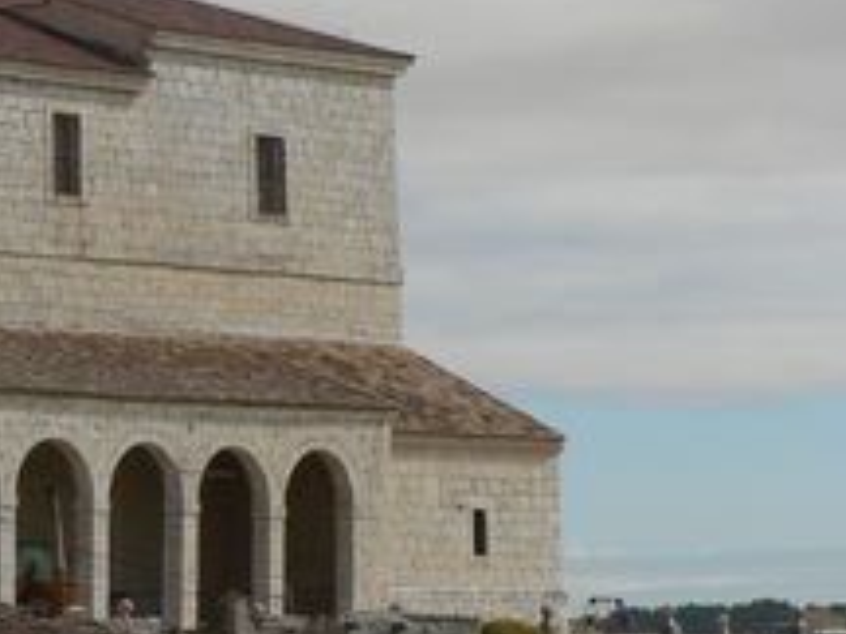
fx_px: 5719
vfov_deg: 6.3
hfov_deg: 8.4
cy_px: 67
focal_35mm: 234
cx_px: -12
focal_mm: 17.7
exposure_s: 1/640
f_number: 5.6
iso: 64
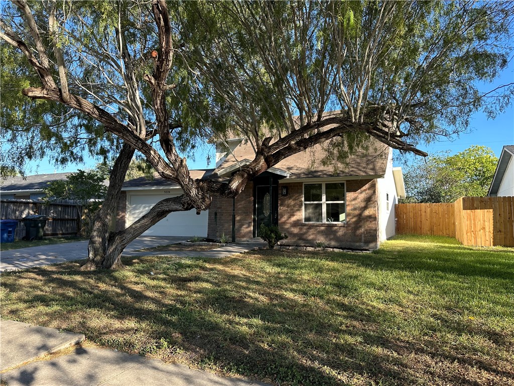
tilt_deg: +4.5
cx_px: 257
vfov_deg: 56.8
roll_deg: -1.0
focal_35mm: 24
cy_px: 193
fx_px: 356
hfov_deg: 71.6
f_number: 1.78
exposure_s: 1/927
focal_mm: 6.86
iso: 80
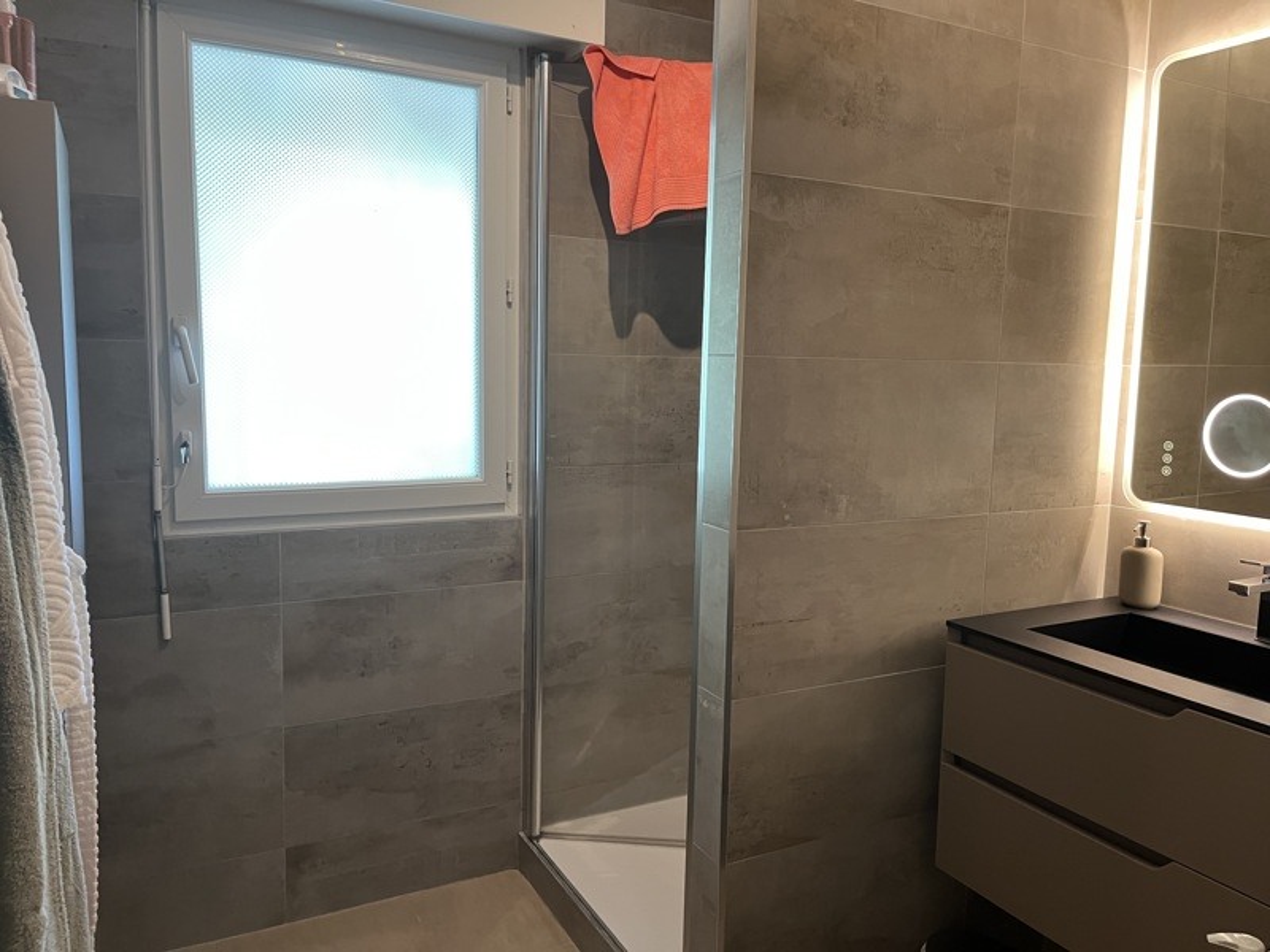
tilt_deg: -3.5
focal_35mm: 26
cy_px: 476
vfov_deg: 53.1
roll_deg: -1.8
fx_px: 954
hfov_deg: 67.3
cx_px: 635
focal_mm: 5.1
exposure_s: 1/60
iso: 200
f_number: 1.6
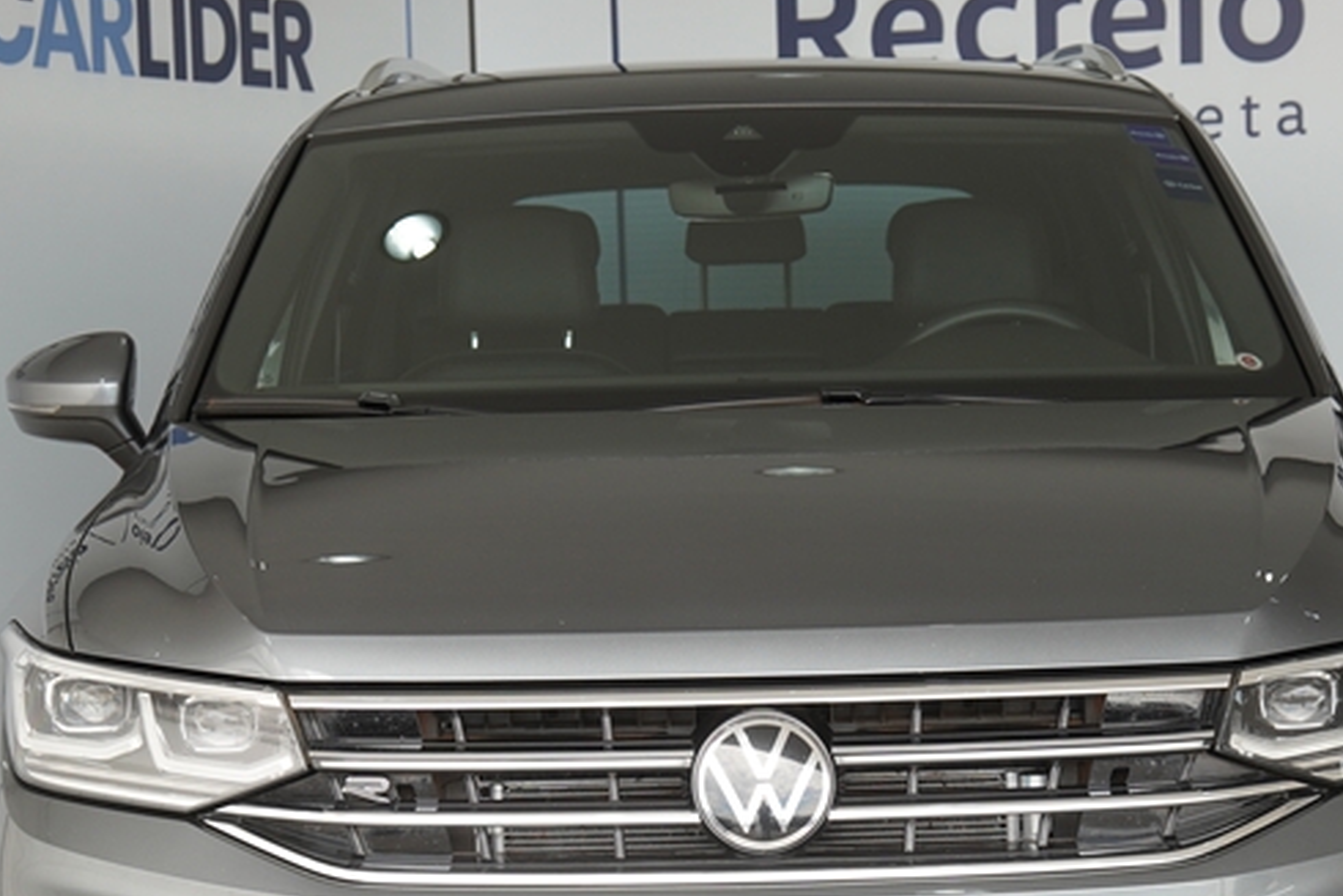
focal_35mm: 119
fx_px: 4440
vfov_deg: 11.5
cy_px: 706
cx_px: 800
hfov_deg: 17.2
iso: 200
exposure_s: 1/200
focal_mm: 38
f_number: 4.5
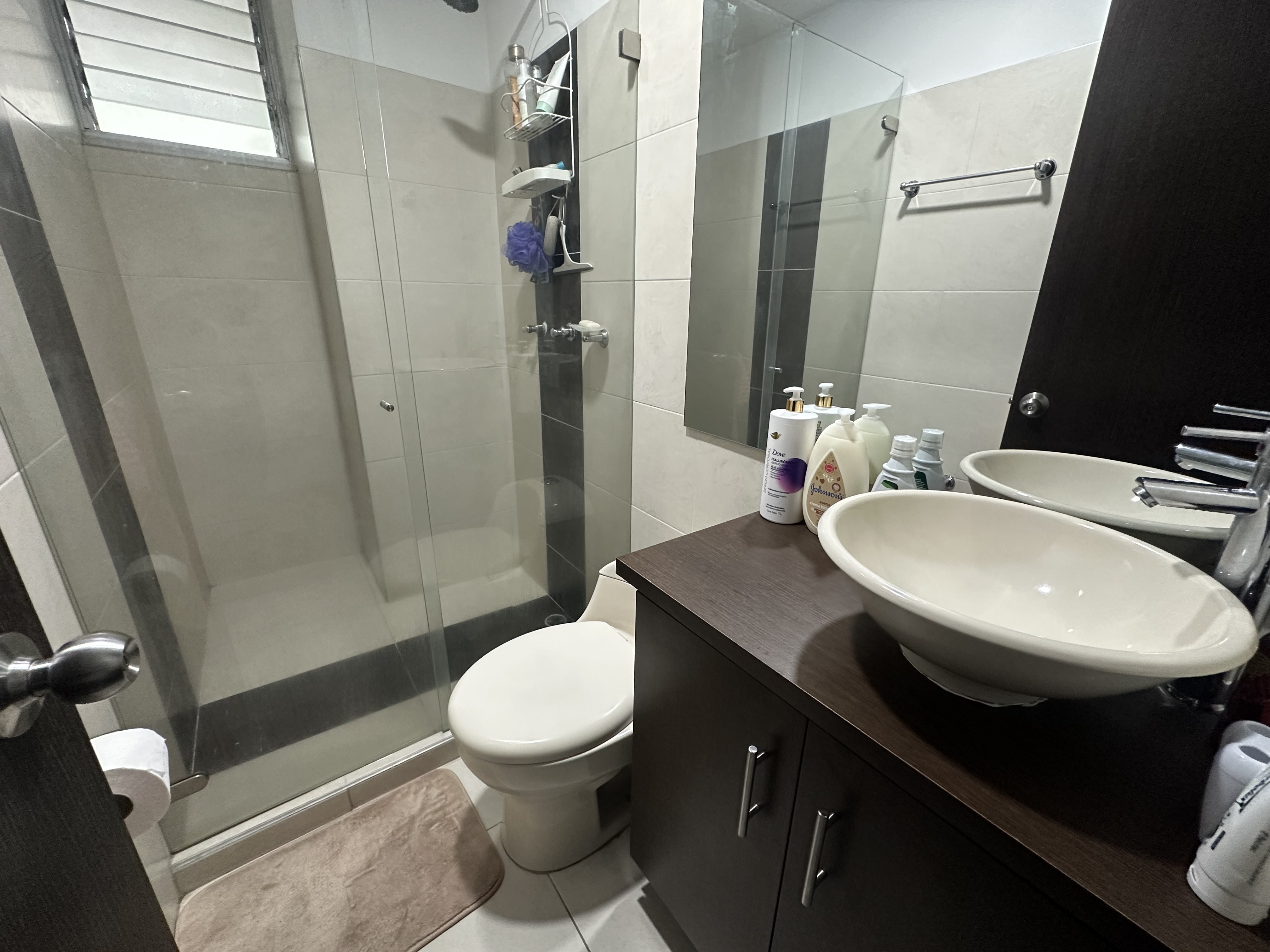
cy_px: 476
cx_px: 635
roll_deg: -1.4
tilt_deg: -18.8
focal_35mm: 14
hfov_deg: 102.1
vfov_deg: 85.7
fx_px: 514
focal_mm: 2.22
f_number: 2.2
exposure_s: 1/60
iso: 400
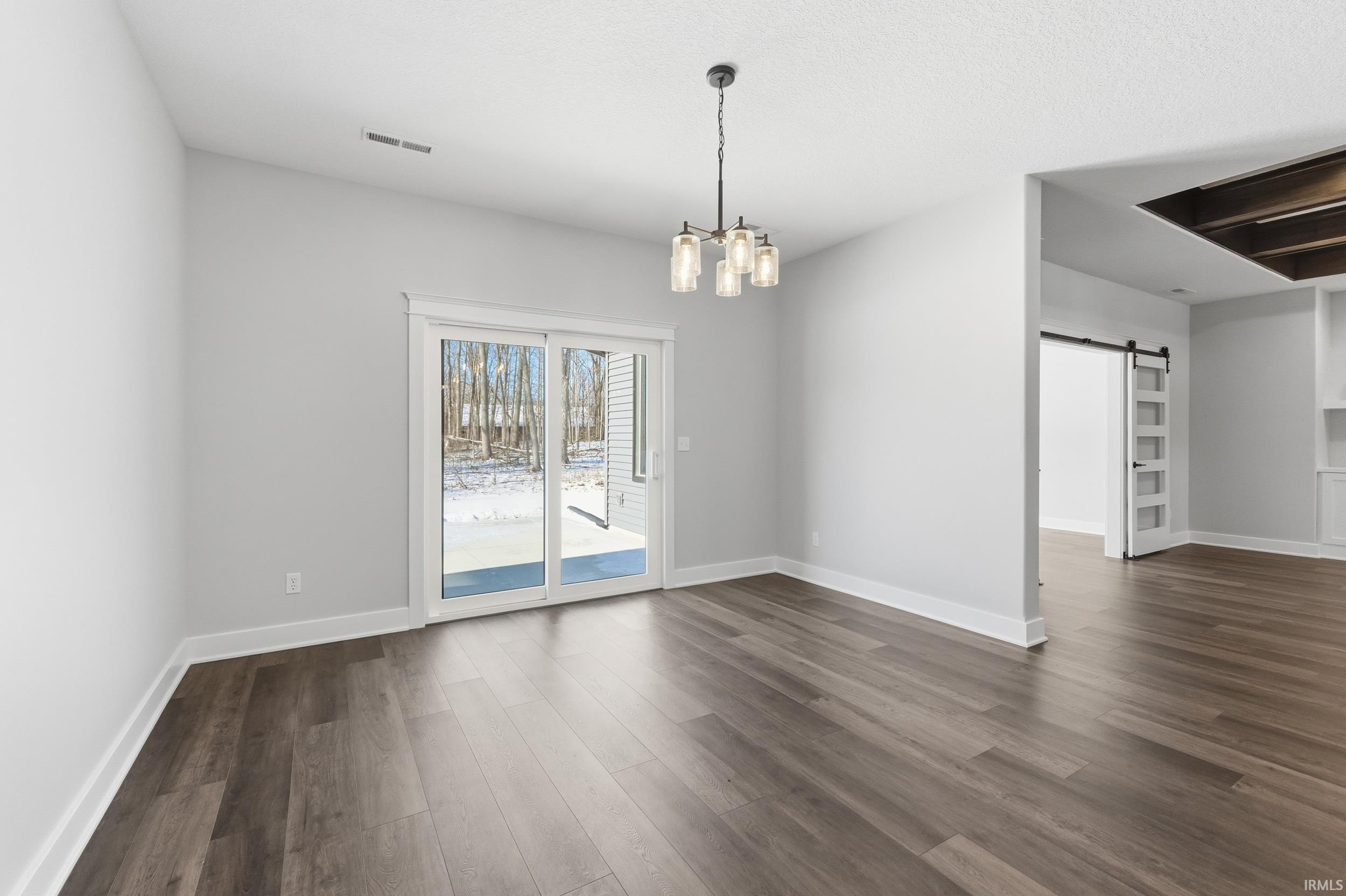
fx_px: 561
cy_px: 448
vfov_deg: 77.3
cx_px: 673
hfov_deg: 100.4
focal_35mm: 15
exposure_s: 1/4000
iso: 800
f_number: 4
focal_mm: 10
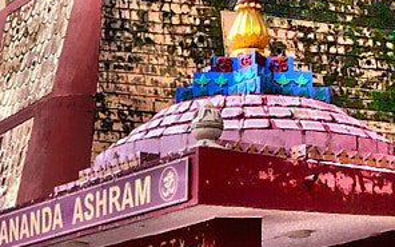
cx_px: 32
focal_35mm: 166
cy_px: 680
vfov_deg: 7.2
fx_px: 1787
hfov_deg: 12.5
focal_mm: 4.15
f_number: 2.2
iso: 32
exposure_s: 1/363
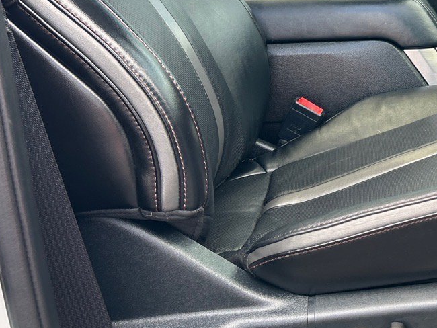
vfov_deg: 22.6
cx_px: 511
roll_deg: +0.2
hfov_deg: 27.1
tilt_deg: -10.7
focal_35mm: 64
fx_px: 808
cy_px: 56
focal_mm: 5.7
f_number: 1.5
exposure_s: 1/203
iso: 40
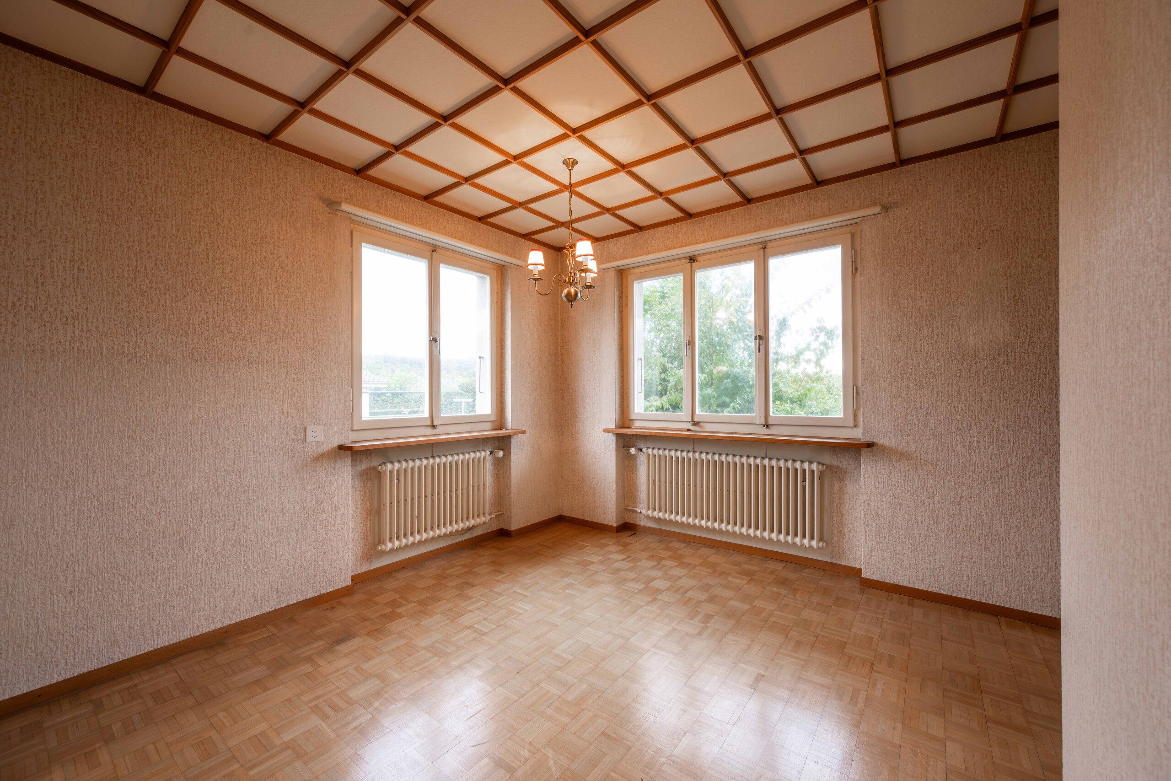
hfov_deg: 104.3
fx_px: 455
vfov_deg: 81.2
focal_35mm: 14
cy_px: 390
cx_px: 586
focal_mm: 14
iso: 250
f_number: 8
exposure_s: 1/6
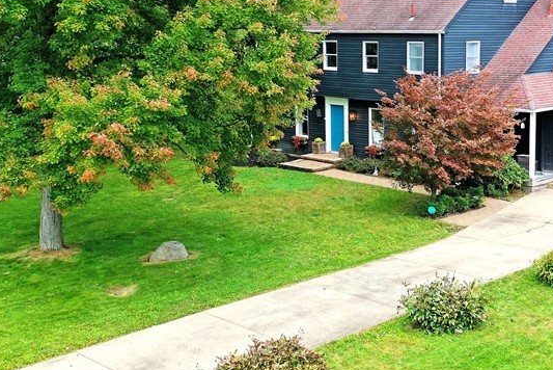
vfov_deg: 23.8
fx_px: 876
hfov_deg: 34.8
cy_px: 153
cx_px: 358
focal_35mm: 57
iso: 100
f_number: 3.5
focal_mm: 10.26
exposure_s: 1/80
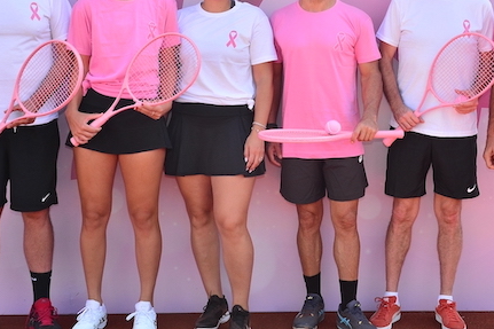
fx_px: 1070
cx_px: 280
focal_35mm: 78
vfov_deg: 17.3
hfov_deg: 26.0
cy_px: 54
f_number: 11
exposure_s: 1/250
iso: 500
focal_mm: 42
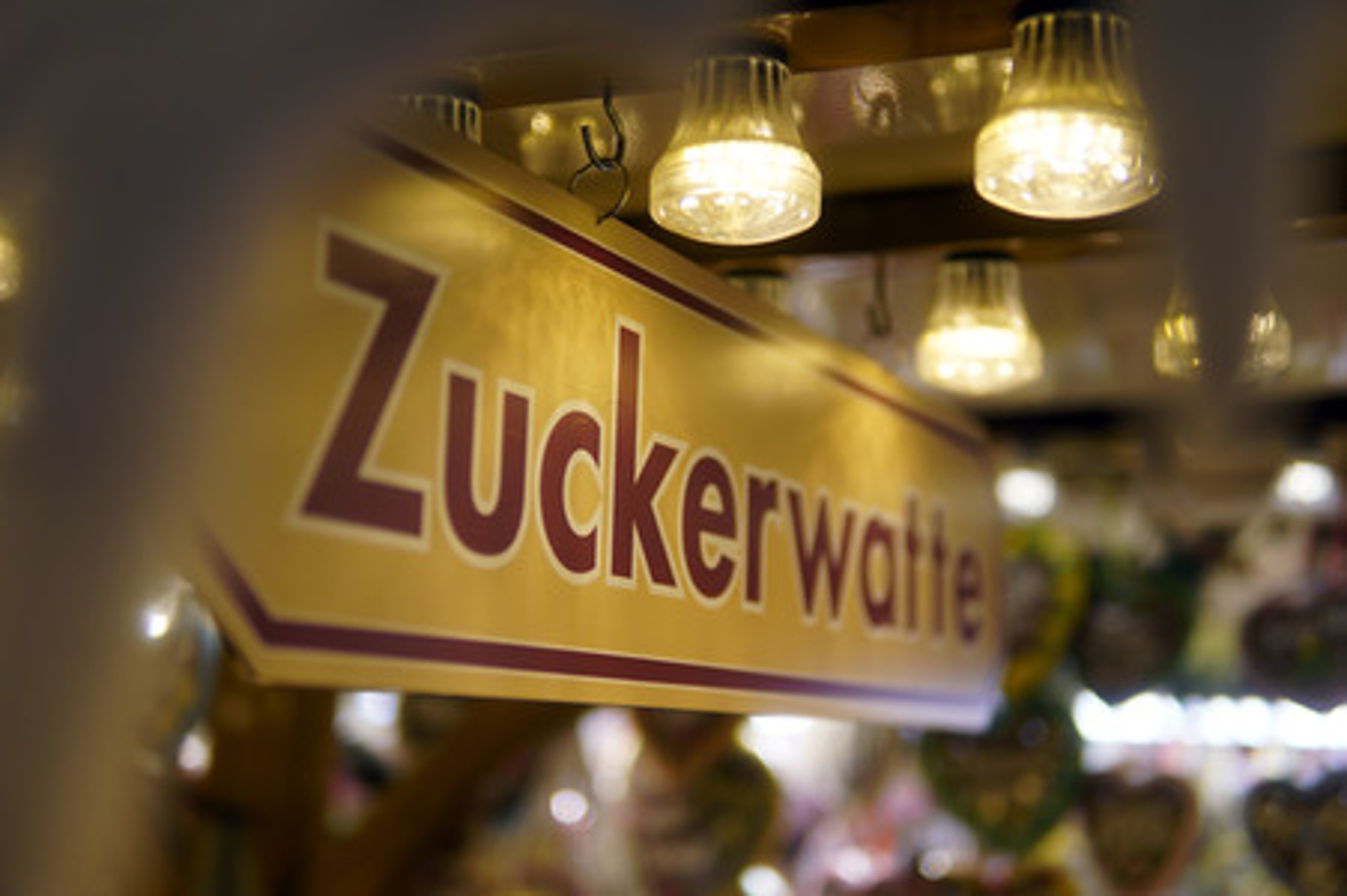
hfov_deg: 43.6
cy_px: 448
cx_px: 674
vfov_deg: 29.8
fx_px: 1682
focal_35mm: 45
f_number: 1.4
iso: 100
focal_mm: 30
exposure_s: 1/250
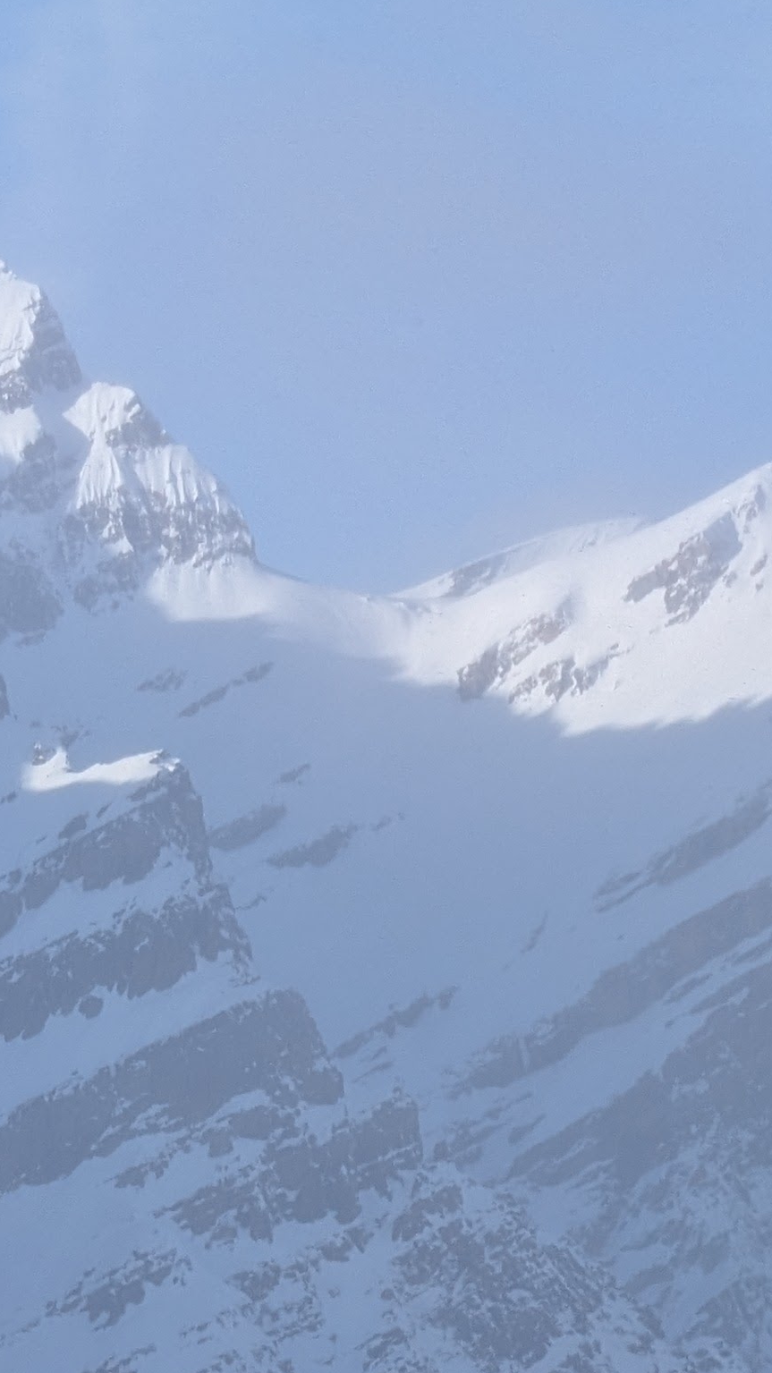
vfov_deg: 6.8
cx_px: -826
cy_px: 360
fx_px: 11613
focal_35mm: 319
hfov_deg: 3.8
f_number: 2.8
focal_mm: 17.91
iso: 54
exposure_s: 1/873
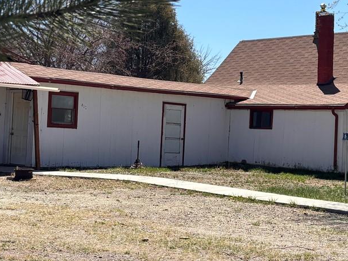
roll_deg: -2.3
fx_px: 684
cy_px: 102
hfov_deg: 28.5
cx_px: 212
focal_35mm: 68
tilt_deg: +1.9
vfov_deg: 21.6
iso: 50
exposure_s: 1/2933
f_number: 1.6
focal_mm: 5.96
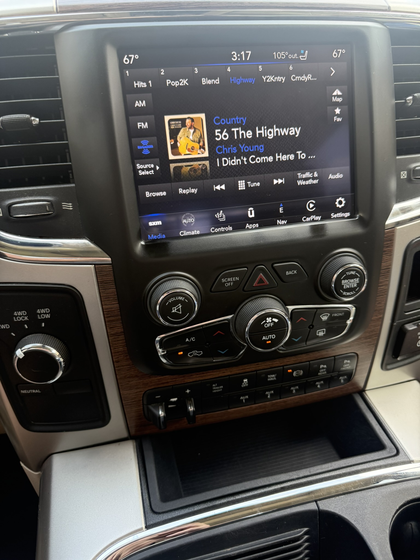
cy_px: 280
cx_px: 210
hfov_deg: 56.8
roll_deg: +0.0
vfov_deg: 71.6
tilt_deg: -29.3
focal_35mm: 24
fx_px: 388
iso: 200
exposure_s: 1/162
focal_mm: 6.76
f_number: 1.78
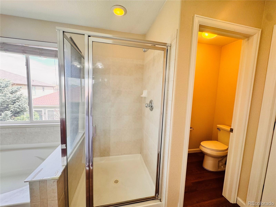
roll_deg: -2.7
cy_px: 104
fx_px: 112
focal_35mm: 14
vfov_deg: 85.7
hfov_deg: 102.1
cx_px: 138
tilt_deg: -6.5
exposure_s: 1/120
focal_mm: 2.22
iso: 80
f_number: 2.2
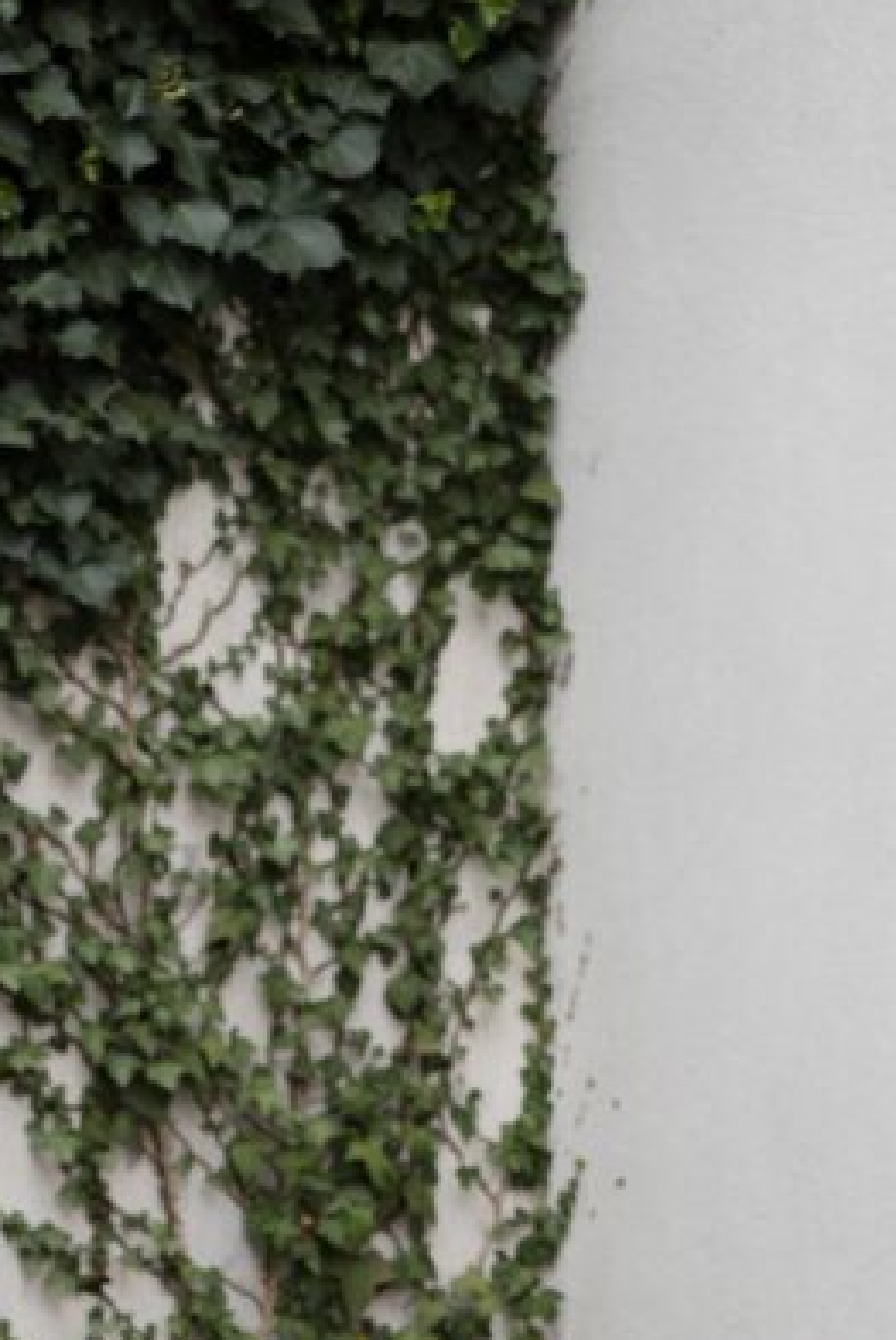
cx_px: 451
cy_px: 1449
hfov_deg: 11.7
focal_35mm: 117
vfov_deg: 17.0
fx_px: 4360
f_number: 4
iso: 125
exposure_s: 1/56
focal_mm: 34.2
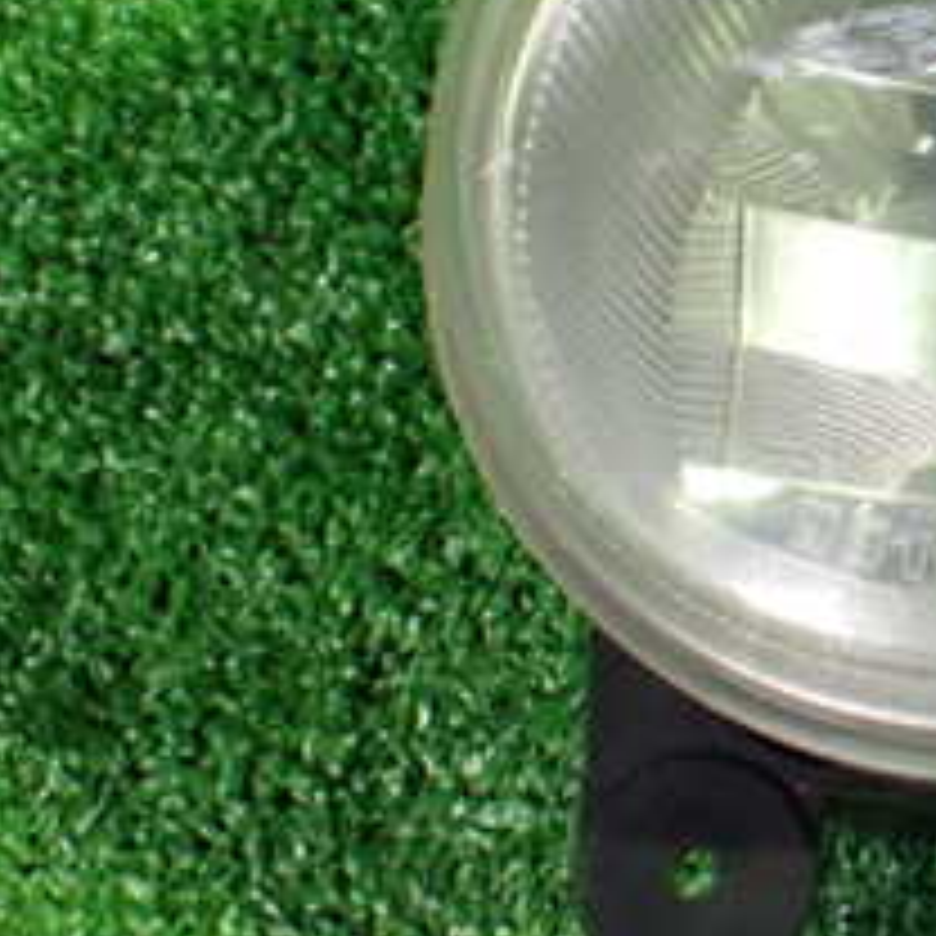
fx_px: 2967
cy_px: 297
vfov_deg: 17.9
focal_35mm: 97
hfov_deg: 17.1
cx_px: 1125
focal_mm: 6.83
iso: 800
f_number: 2.7
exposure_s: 1/60
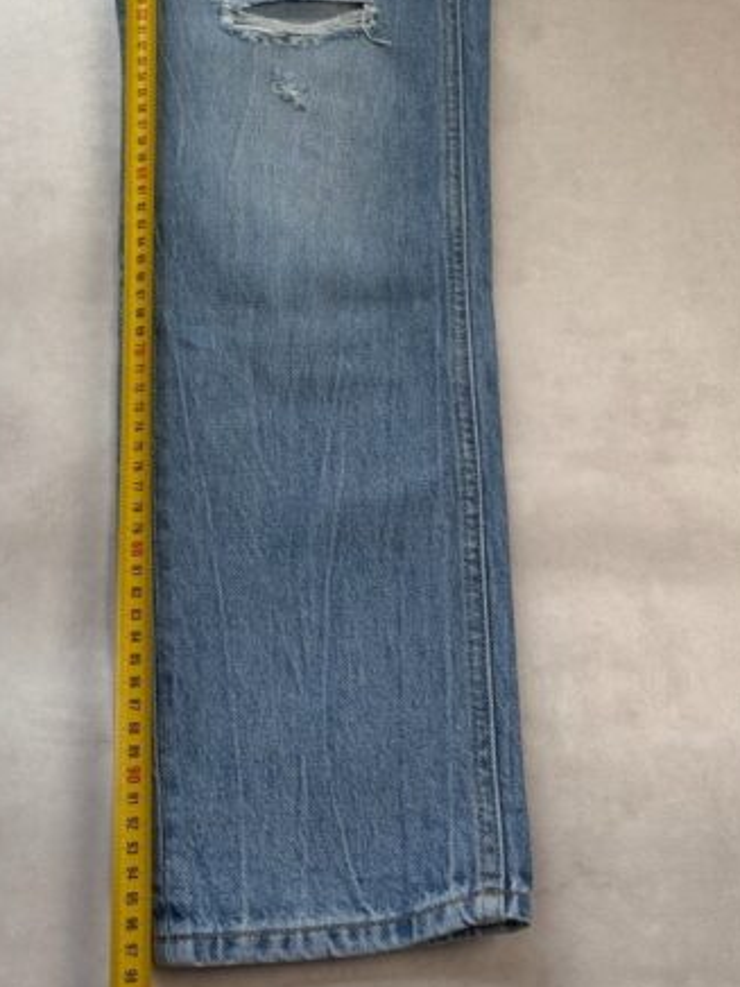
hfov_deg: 32.8
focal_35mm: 44
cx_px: 292
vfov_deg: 40.7
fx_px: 1254
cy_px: 165
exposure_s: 1/206
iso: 64
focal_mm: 6.76
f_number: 1.78
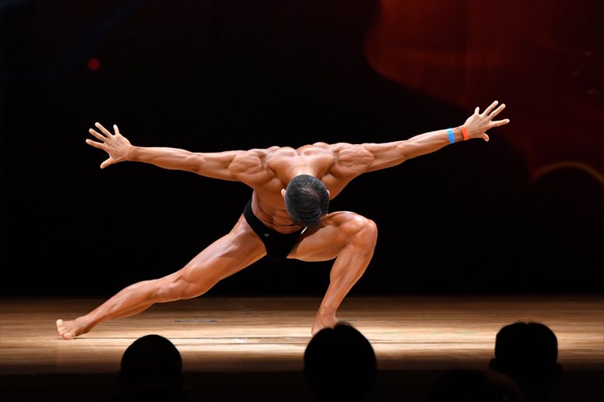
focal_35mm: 315
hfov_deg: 6.5
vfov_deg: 4.4
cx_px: 302
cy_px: 201
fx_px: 5282
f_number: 5.6
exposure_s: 1/400
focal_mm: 210
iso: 4000
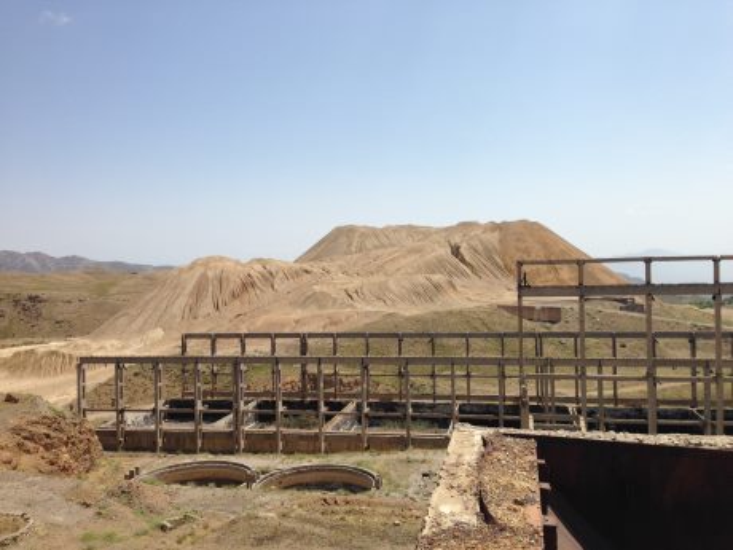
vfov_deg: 42.9
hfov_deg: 55.4
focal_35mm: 33
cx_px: 366
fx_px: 699
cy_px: 275
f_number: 2.4
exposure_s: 1/2358
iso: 50
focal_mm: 4.12
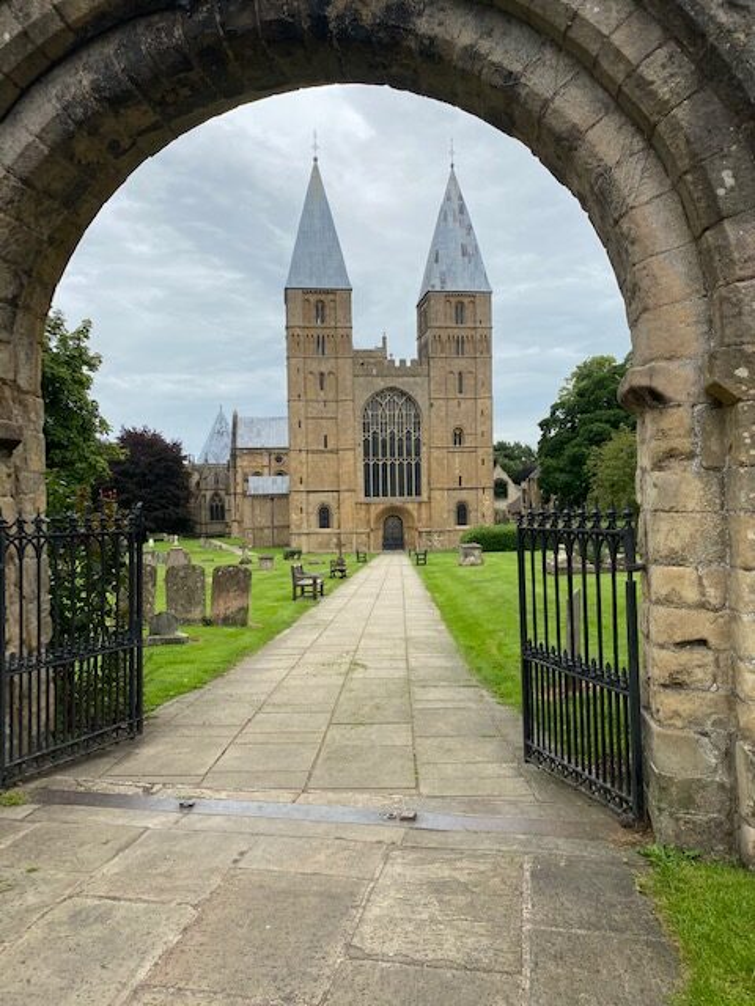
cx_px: 378
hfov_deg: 53.1
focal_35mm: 26
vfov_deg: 67.3
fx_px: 756
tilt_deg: -0.6
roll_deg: +1.1
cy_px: 503
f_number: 1.8
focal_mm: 4.25
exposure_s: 1/1727
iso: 32
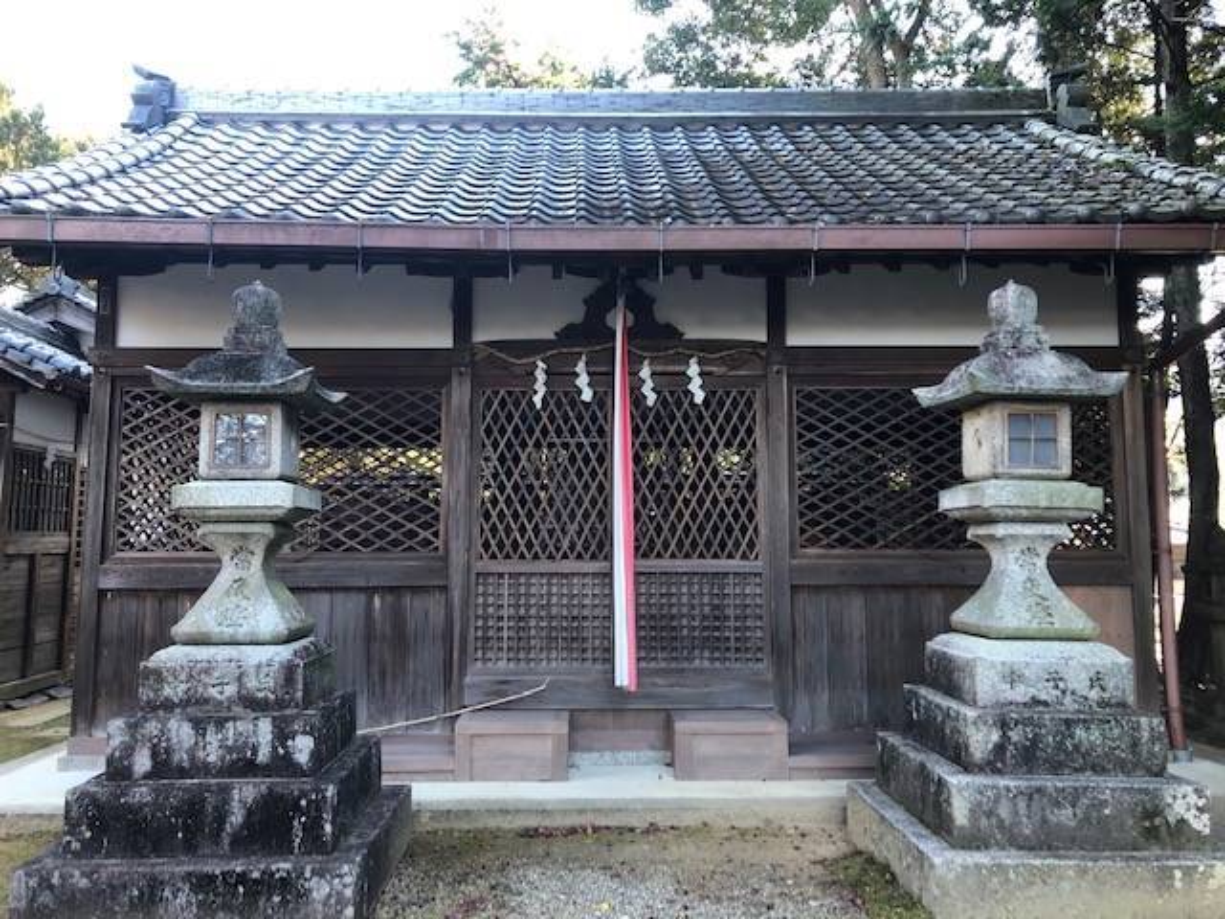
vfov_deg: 49.7
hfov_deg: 63.4
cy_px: 460
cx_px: 612
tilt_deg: +6.3
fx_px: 991
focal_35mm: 28
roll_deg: +0.8
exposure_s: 1/40
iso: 25
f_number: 1.8
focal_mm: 3.99
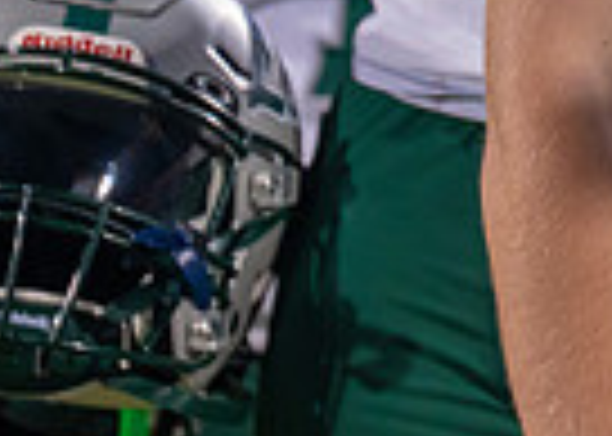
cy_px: -530
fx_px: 17963
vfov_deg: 1.4
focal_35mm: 1034
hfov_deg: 1.9
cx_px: 892
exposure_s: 1/500
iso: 800
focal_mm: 200
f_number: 2.8
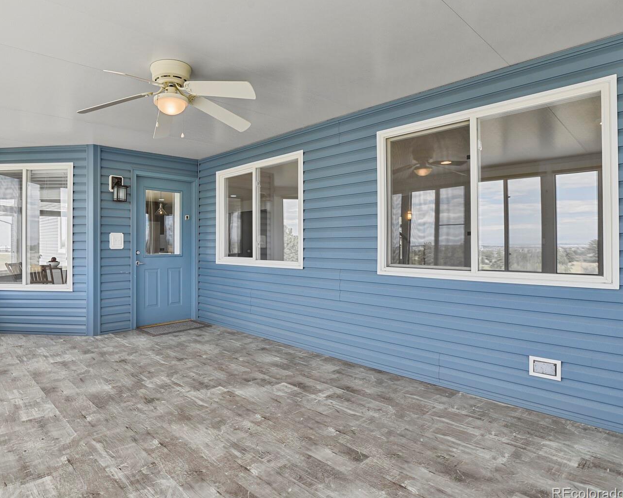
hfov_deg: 79.2
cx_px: 240
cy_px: 243
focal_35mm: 20
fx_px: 369
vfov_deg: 68.1
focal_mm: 17
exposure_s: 1/30
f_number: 6.3
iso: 250
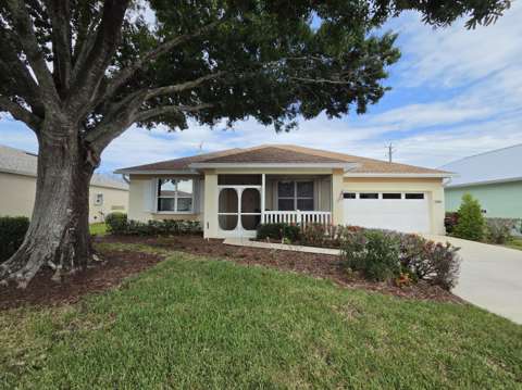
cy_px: 195
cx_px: 261
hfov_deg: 106.2
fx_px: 196
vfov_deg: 89.8
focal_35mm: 13
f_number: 2.2
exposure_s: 1/2572
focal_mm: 2.2
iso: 100
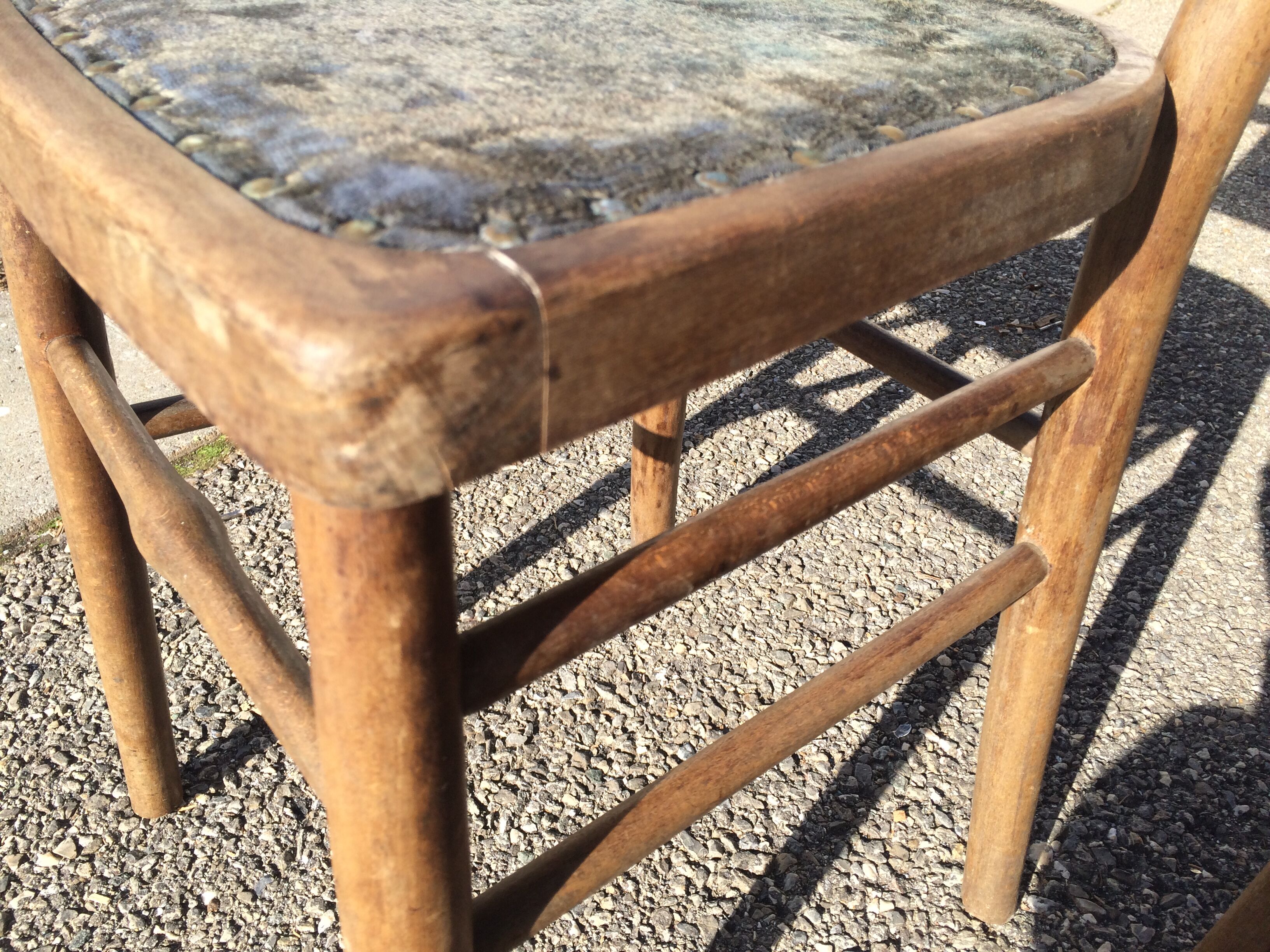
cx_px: 635
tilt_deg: -36.5
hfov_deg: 61.7
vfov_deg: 48.2
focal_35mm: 29
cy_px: 476
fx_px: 1064
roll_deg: -6.2
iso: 32
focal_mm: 4.15
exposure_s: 1/933
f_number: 2.2
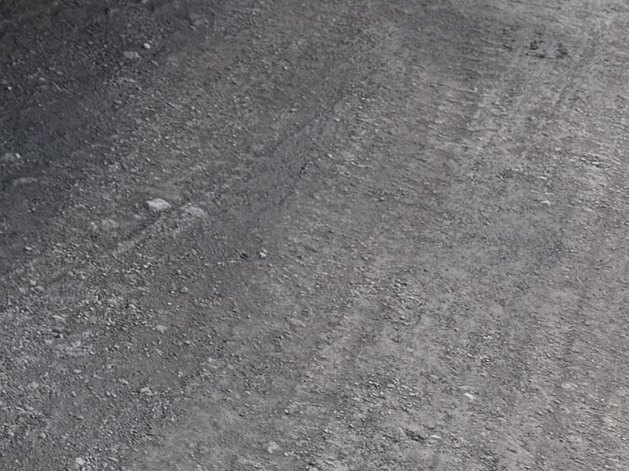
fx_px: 2126
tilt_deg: -7.6
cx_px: -698
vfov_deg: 11.5
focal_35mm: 117
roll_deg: -1.7
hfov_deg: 13.8
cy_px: -458
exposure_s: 1/1059
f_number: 1.78
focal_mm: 6.76
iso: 80
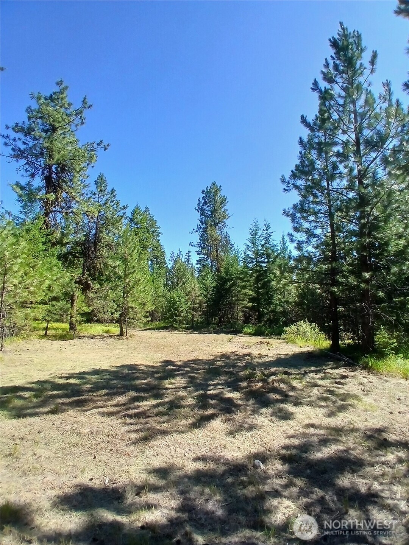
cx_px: 204
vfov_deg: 91.0
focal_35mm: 17
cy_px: 272
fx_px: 268
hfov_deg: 74.7
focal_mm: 1.4
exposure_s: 1/769
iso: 50
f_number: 2.2
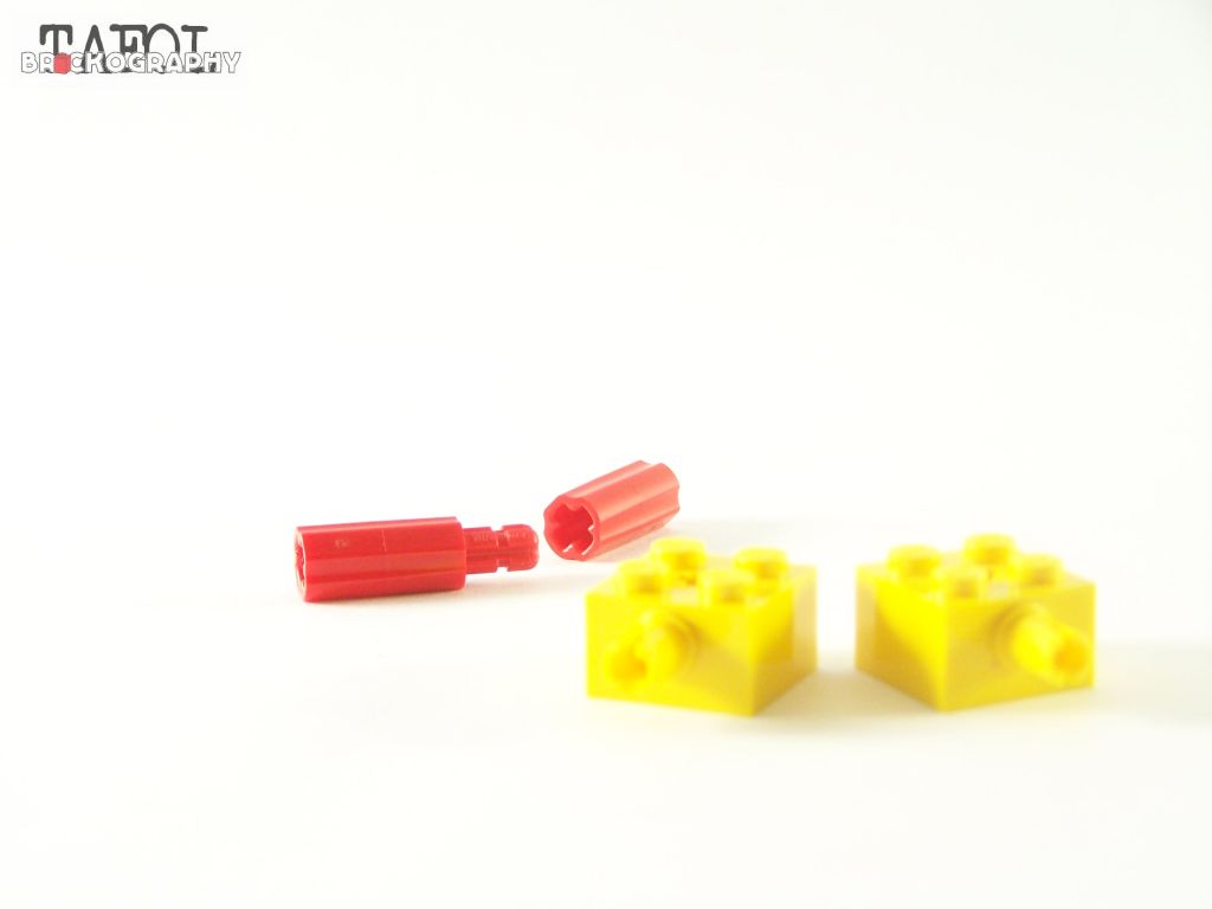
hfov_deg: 18.7
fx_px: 3676
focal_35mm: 105
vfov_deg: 14.1
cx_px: 606
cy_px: 454
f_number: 3.2
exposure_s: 1/30
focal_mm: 17.5
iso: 200
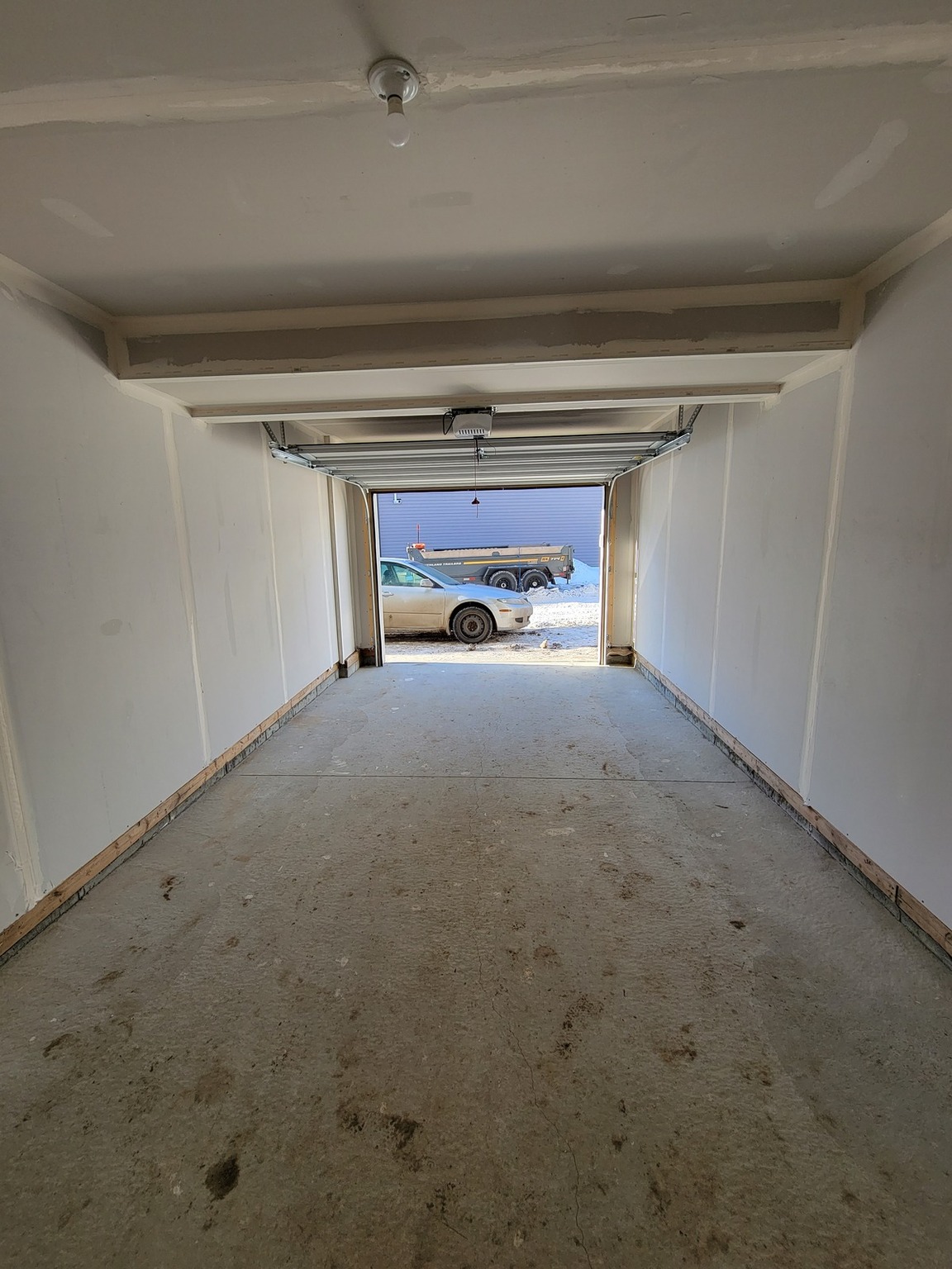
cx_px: 476
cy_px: 634
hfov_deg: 89.9
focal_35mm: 13
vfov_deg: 106.2
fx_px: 477
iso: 100
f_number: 2.2
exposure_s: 1/120
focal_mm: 2.2
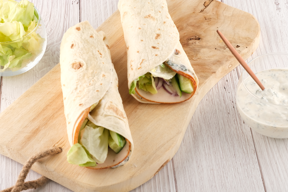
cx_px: 144
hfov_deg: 22.6
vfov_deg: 15.2
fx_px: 720
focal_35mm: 90
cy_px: 96
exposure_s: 1/30
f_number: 11
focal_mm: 60
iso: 200
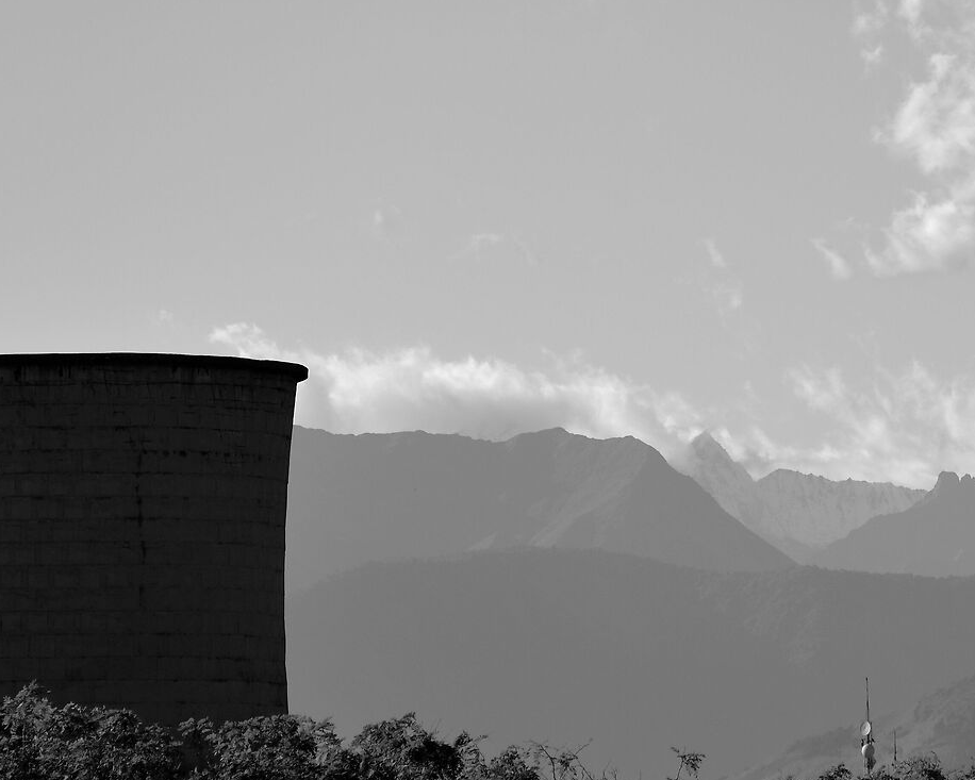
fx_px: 10107
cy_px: 129
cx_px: 761
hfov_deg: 5.5
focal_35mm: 350
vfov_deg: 4.4
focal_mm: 95
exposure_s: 1/640
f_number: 7.1
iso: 100
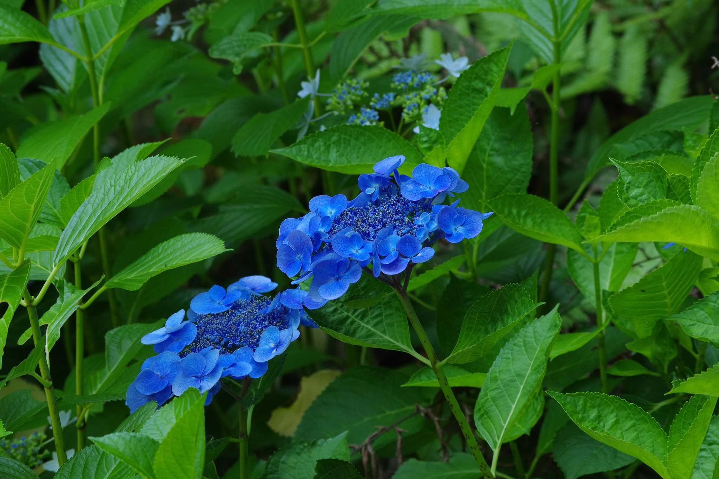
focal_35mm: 187
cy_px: 240
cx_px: 360
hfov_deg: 11.0
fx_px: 3734
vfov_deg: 7.3
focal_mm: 125
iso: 800
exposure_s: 1/200
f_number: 8
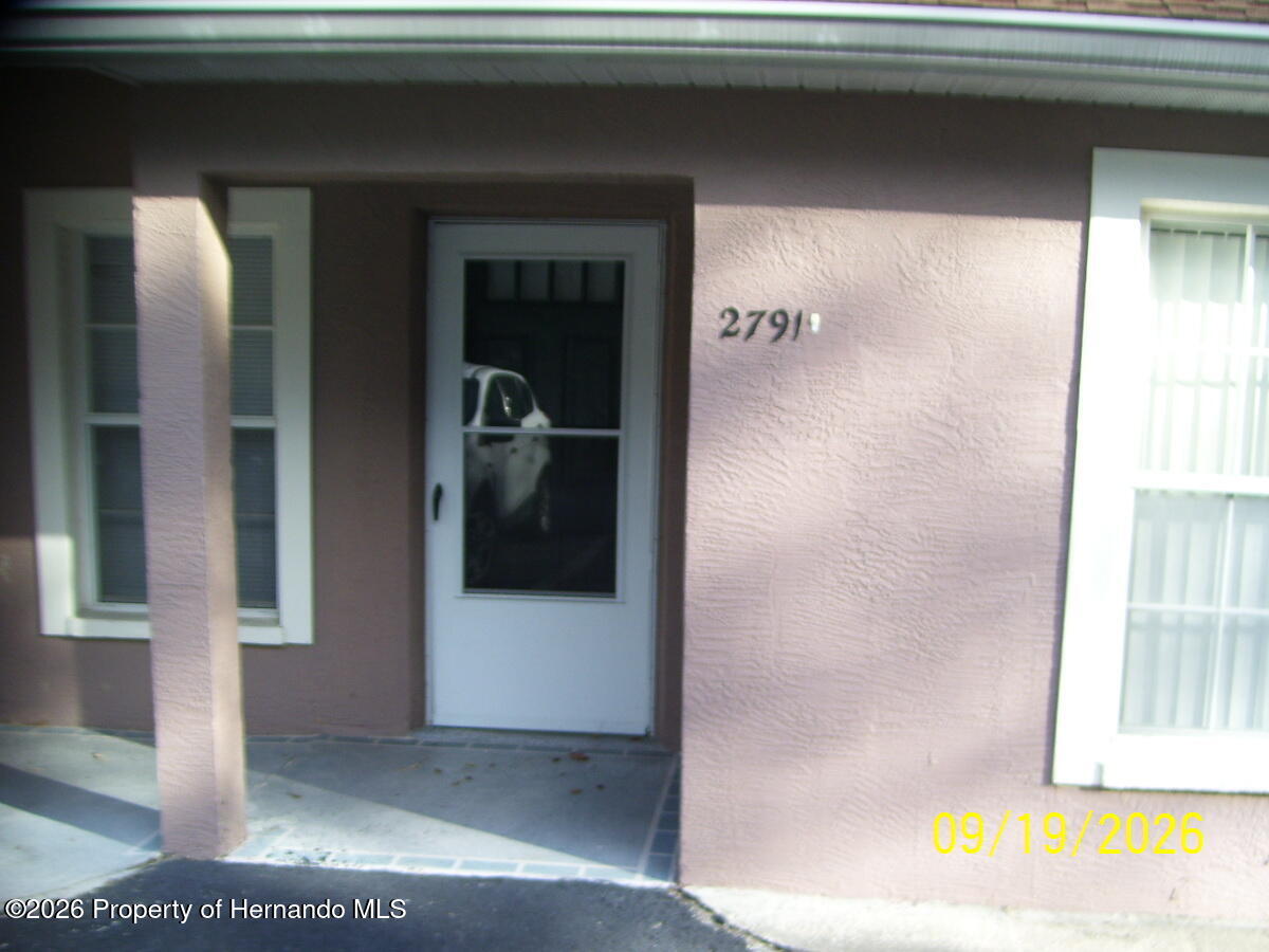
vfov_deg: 38.7
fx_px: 1356
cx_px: 634
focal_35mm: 37
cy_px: 476
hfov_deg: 50.1
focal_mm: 6
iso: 80
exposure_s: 1/350
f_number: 2.7
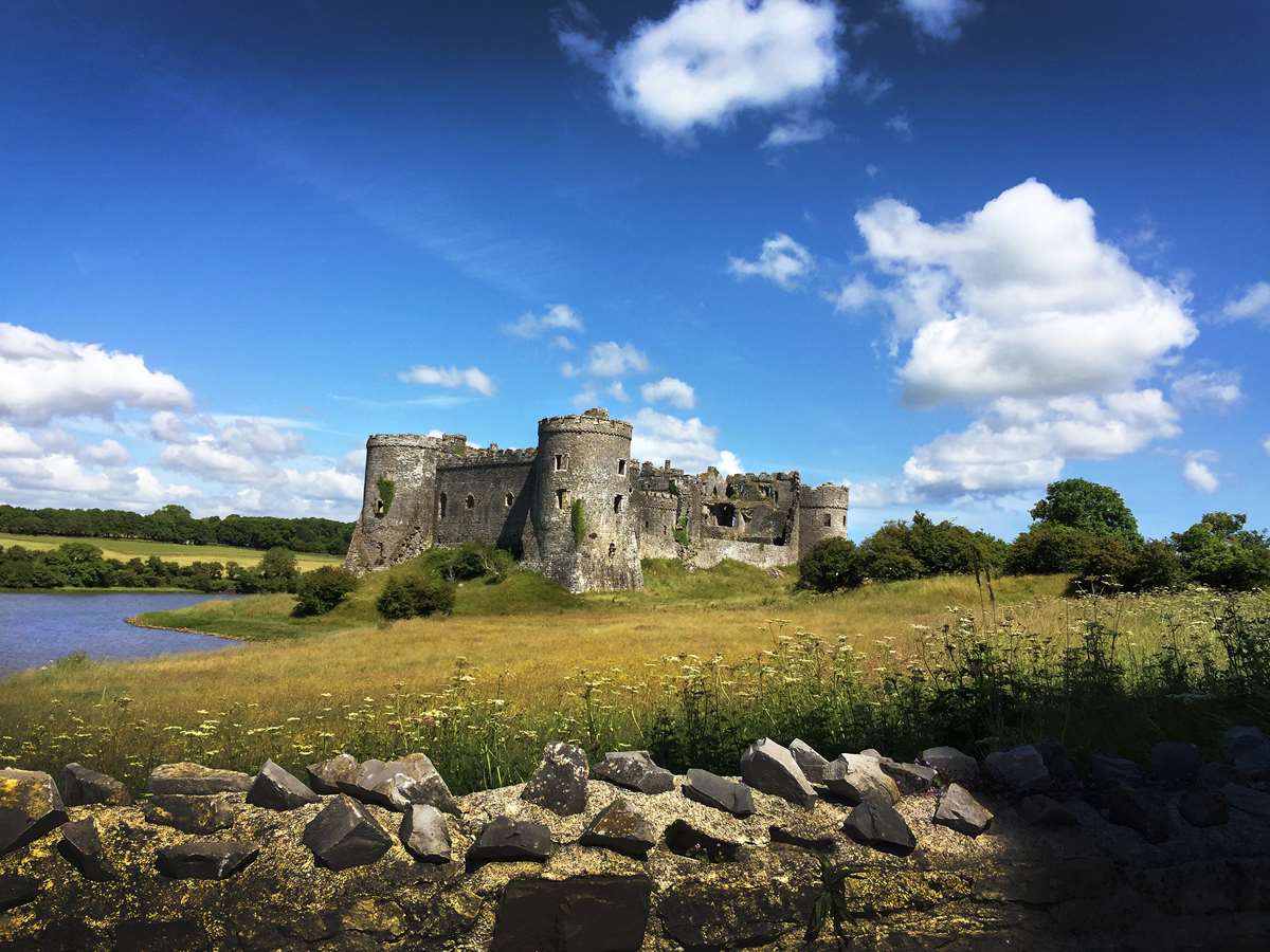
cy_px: 476
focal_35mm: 29
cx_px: 635
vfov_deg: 48.2
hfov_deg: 61.7
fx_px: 1064
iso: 32
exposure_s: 1/2475
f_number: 2.2
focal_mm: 4.15
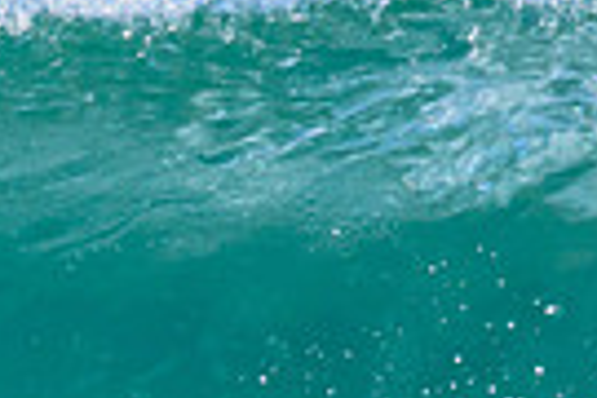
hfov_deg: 0.4
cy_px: 302
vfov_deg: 0.3
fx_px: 77488
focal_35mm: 4673
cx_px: -308
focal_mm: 800
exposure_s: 1/2000
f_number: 11
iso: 1250
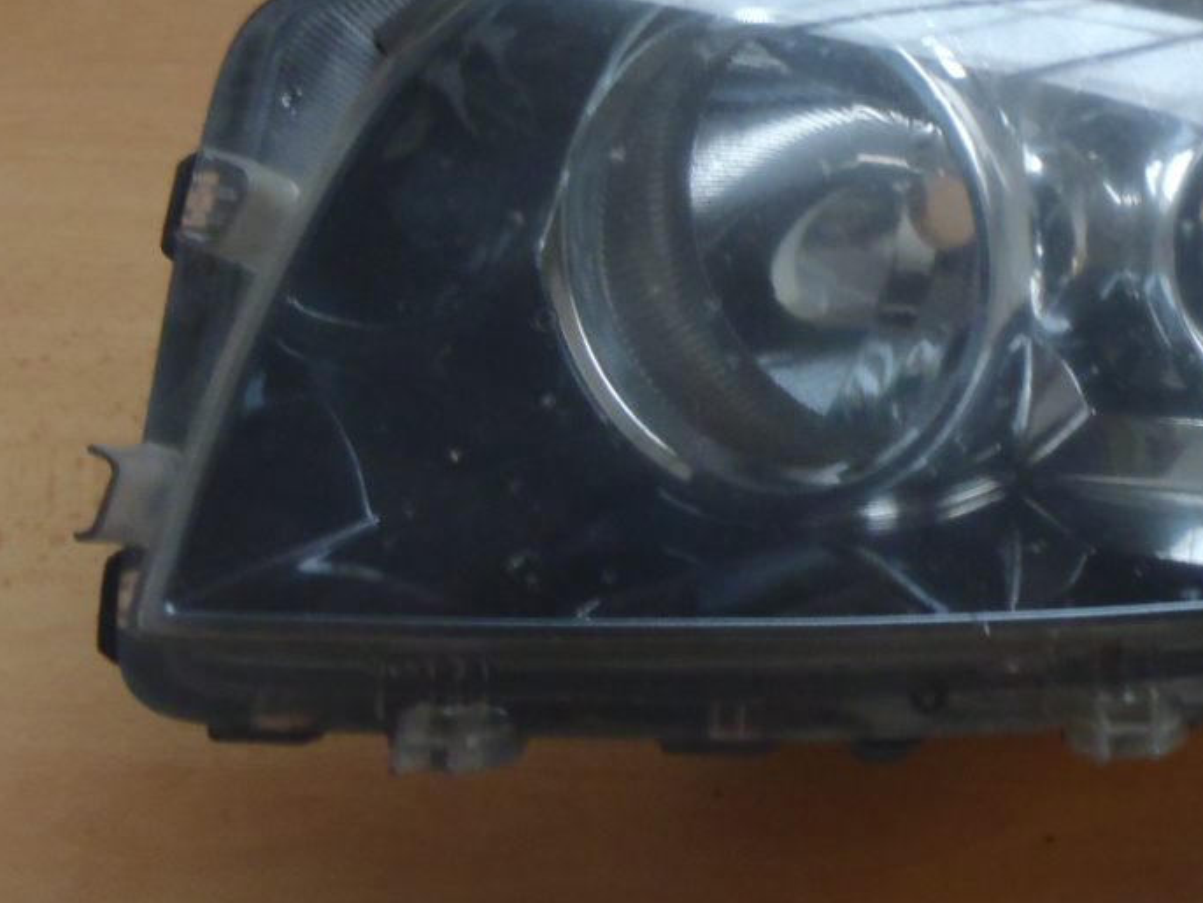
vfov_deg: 21.1
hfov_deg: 27.2
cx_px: 1061
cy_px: 191
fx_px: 2399
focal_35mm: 69
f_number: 4.7
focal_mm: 6.64
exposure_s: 1/8
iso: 320
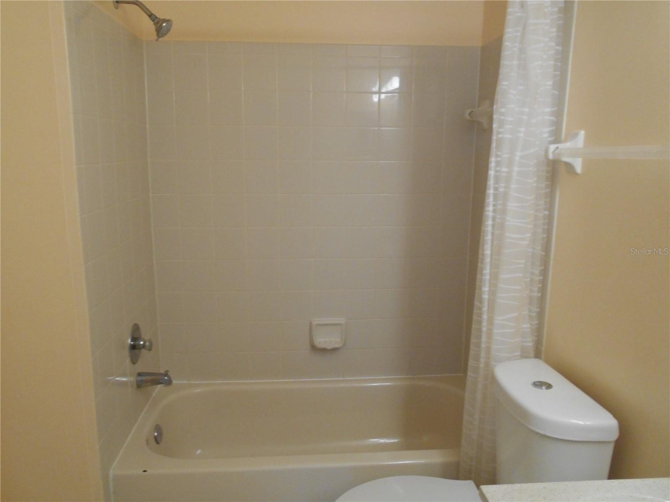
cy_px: 251
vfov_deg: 53.1
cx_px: 335
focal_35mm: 26
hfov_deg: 67.3
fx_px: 503
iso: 280
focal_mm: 4.6
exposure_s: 1/30
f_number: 3.2
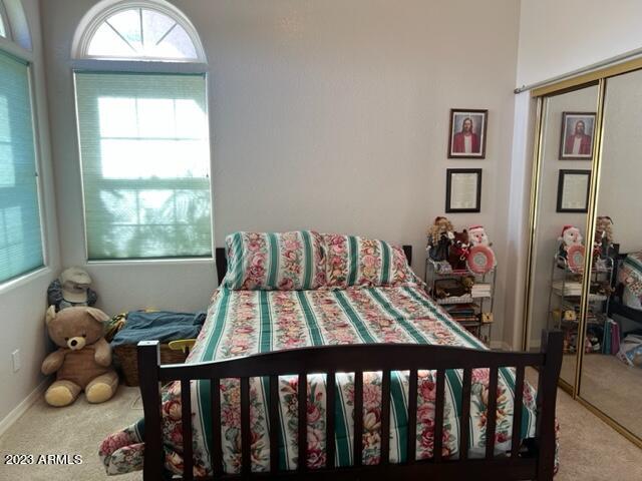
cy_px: 240
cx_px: 321
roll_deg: -0.2
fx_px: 482
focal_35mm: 26
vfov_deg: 53.1
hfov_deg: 67.3
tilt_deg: -8.3
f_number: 1.5
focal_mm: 5.7
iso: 80
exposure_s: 1/120
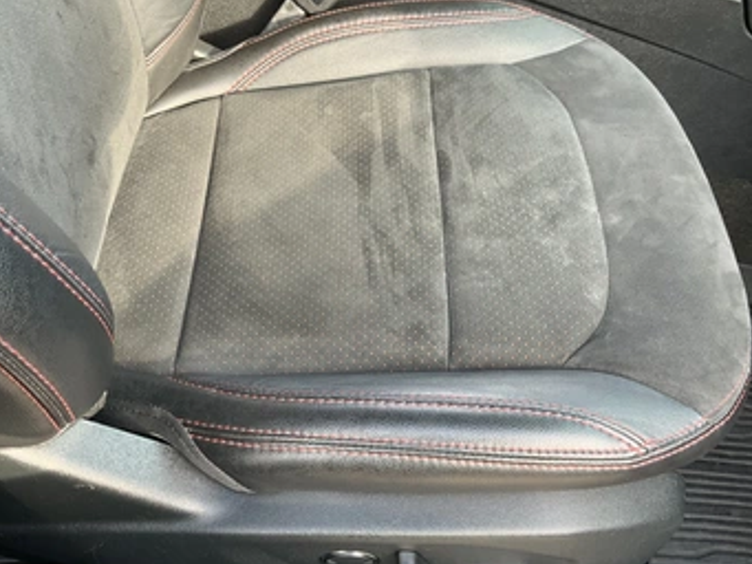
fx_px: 739
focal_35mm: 34
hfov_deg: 53.9
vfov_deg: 41.8
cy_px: 306
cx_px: 366
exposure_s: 1/97
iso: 64
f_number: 1.8
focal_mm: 3
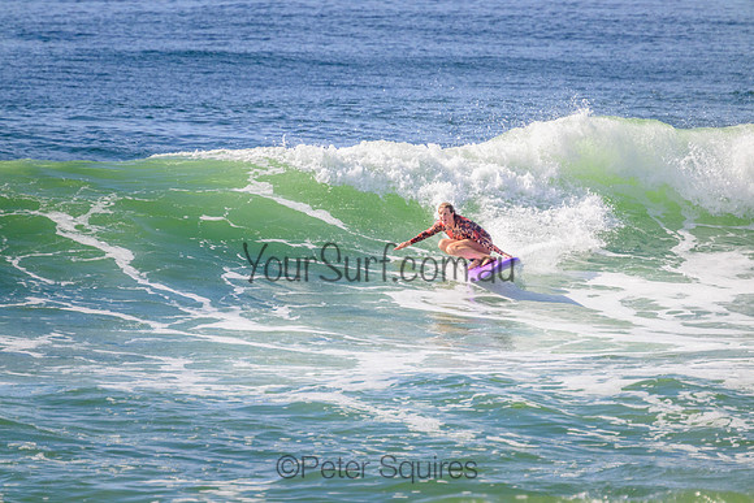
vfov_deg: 1.7
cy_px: 252
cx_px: 377
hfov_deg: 2.6
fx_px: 16759
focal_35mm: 800
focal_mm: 800
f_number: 11
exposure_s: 1/2000
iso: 900
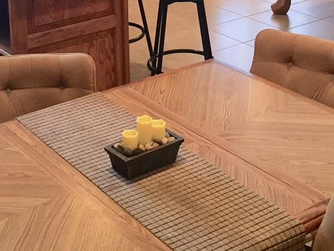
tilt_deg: -12.2
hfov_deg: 24.7
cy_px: -48
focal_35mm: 79
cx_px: 144
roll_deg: +0.5
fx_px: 762
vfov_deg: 17.8
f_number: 2.2
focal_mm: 4.15
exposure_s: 1/30
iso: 125
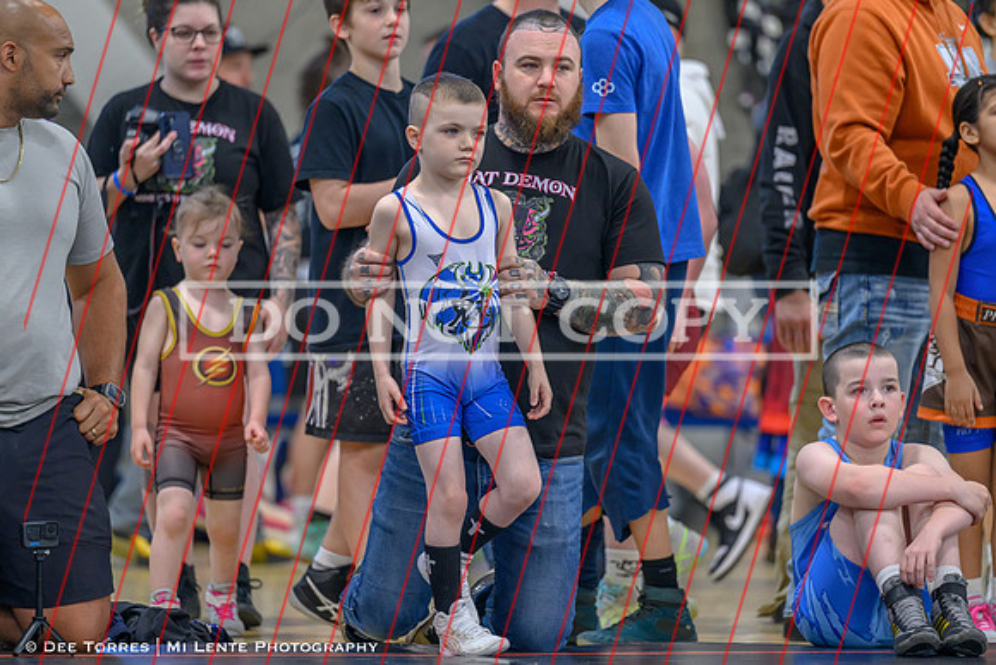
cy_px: 299
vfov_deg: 6.1
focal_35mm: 225
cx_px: 467
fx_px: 6225
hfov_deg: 9.1
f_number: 3.2
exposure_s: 1/640
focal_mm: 200
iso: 3200
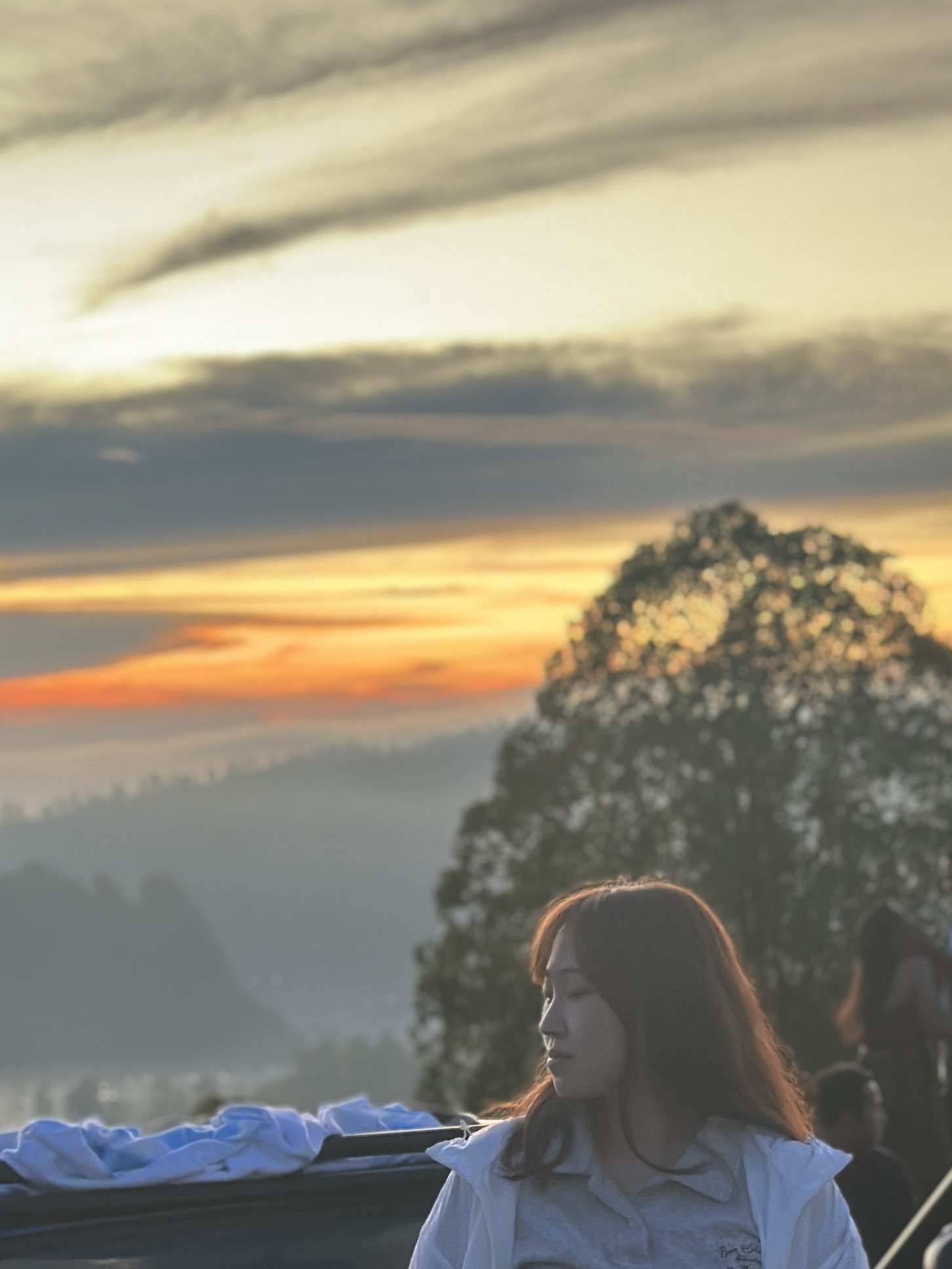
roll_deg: +0.7
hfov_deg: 14.8
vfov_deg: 19.2
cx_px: 540
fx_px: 3666
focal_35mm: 100
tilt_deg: -7.8
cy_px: 1175
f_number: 1.78
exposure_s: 1/121
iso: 100
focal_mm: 6.86
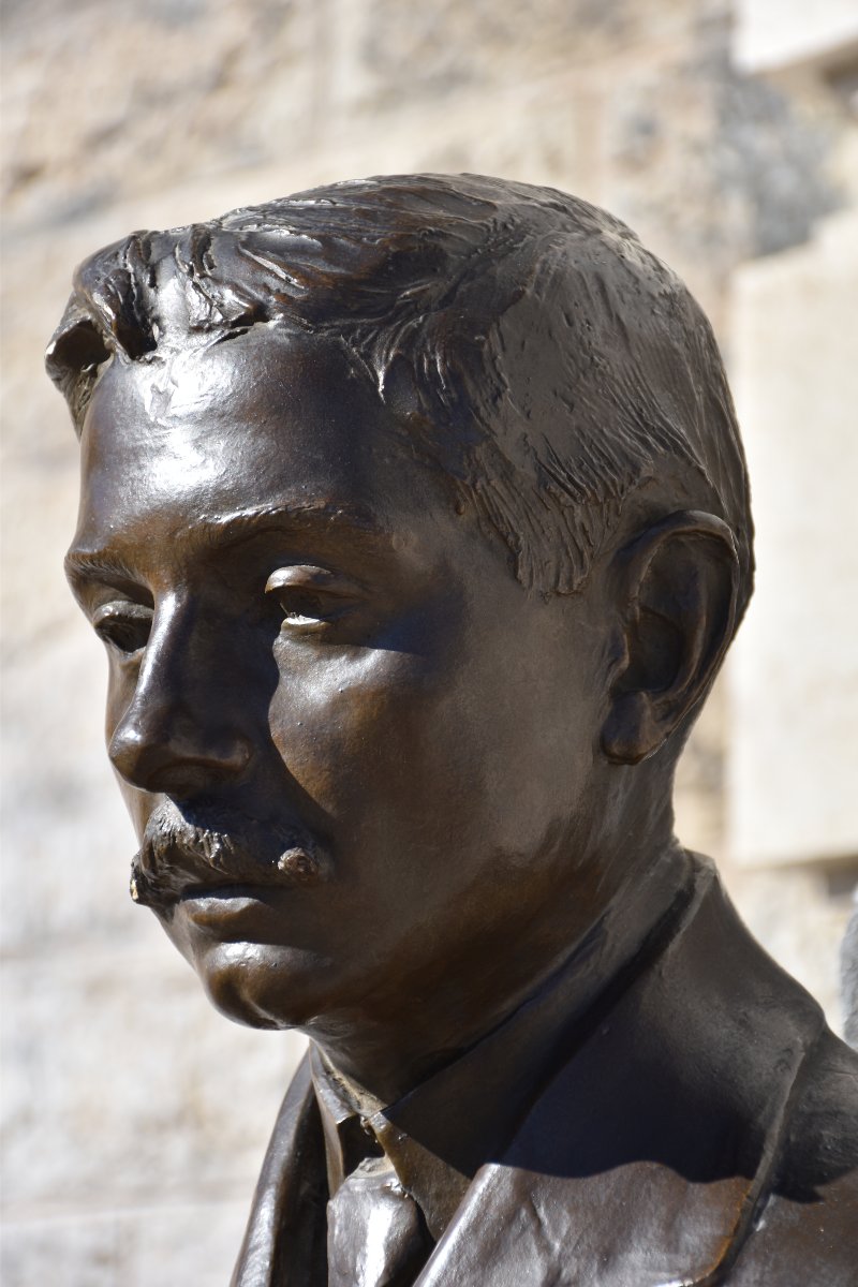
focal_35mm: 120
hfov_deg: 11.4
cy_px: 644
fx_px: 4290
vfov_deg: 17.1
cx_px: 429
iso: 100
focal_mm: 80
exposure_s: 1/500
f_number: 5.3
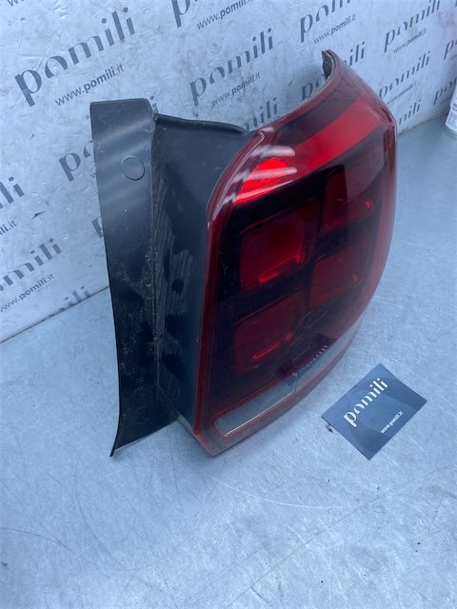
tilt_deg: -49.9
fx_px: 458
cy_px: 304
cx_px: 228
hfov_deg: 53.1
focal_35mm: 26
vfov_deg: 67.3
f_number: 1.8
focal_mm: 4.25
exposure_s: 1/658
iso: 32
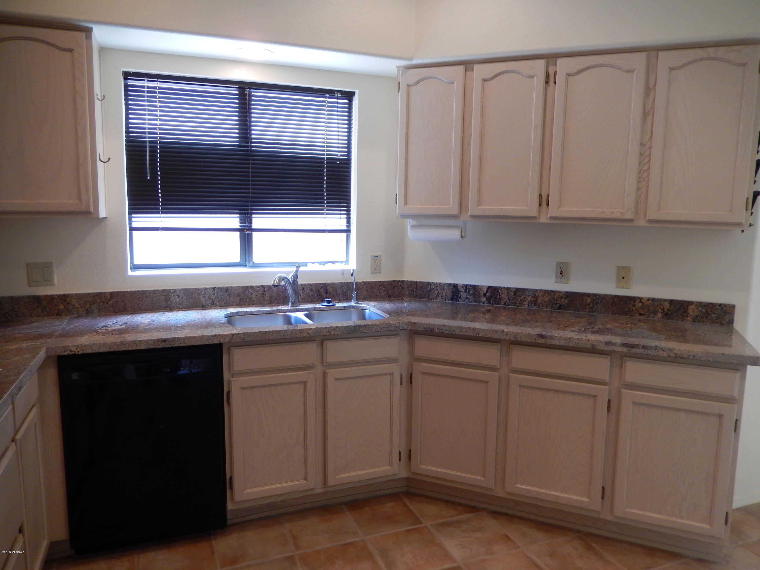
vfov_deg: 54.9
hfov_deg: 69.4
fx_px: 549
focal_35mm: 25
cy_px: 285
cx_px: 380
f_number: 3.4
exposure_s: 1/30
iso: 180
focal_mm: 4.5
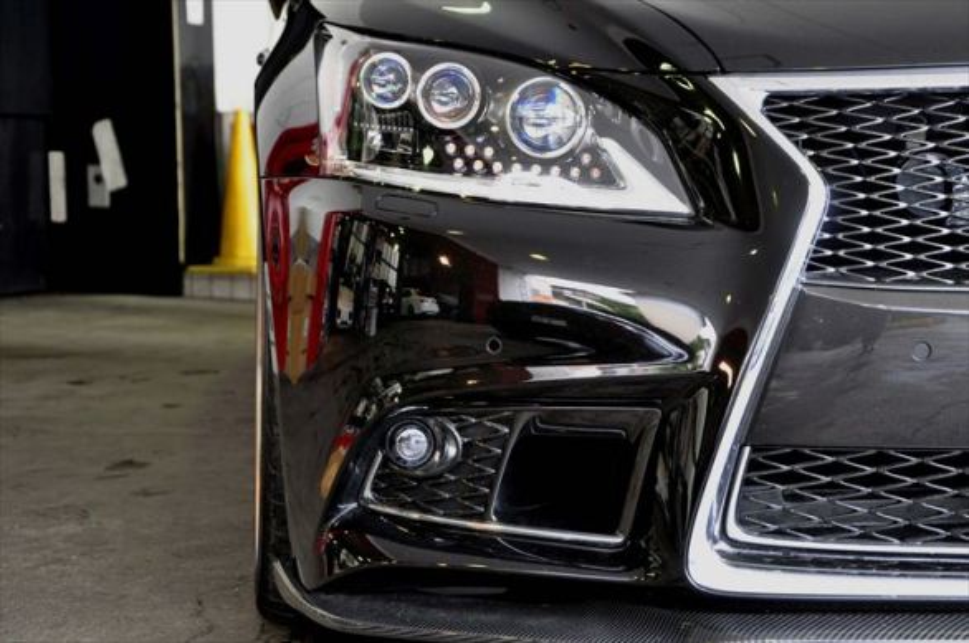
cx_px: 484
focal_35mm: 75
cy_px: 322
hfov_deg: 27.0
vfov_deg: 18.1
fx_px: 2016
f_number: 6.3
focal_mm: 50
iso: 1250
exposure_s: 1/30
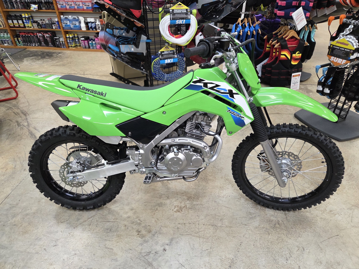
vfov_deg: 58.9
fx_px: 239
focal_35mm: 23
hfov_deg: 73.9
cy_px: 134
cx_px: 180
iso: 320
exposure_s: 1/120
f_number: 1.8
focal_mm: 5.4
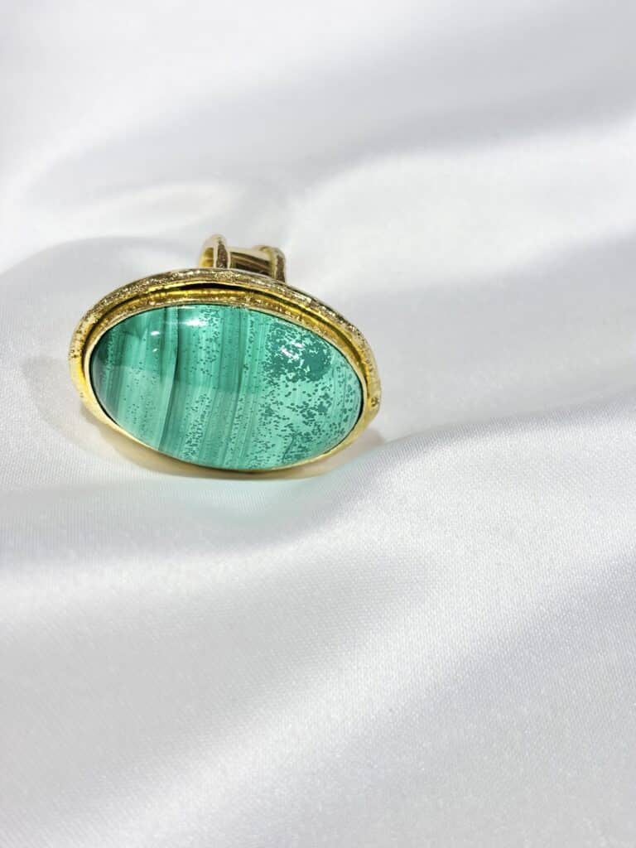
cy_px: 424
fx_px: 1274
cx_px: 318
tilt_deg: -31.6
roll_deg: +9.6
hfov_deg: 28.0
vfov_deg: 36.8
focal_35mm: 52
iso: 32
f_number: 1.6
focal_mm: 5.96
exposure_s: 1/473
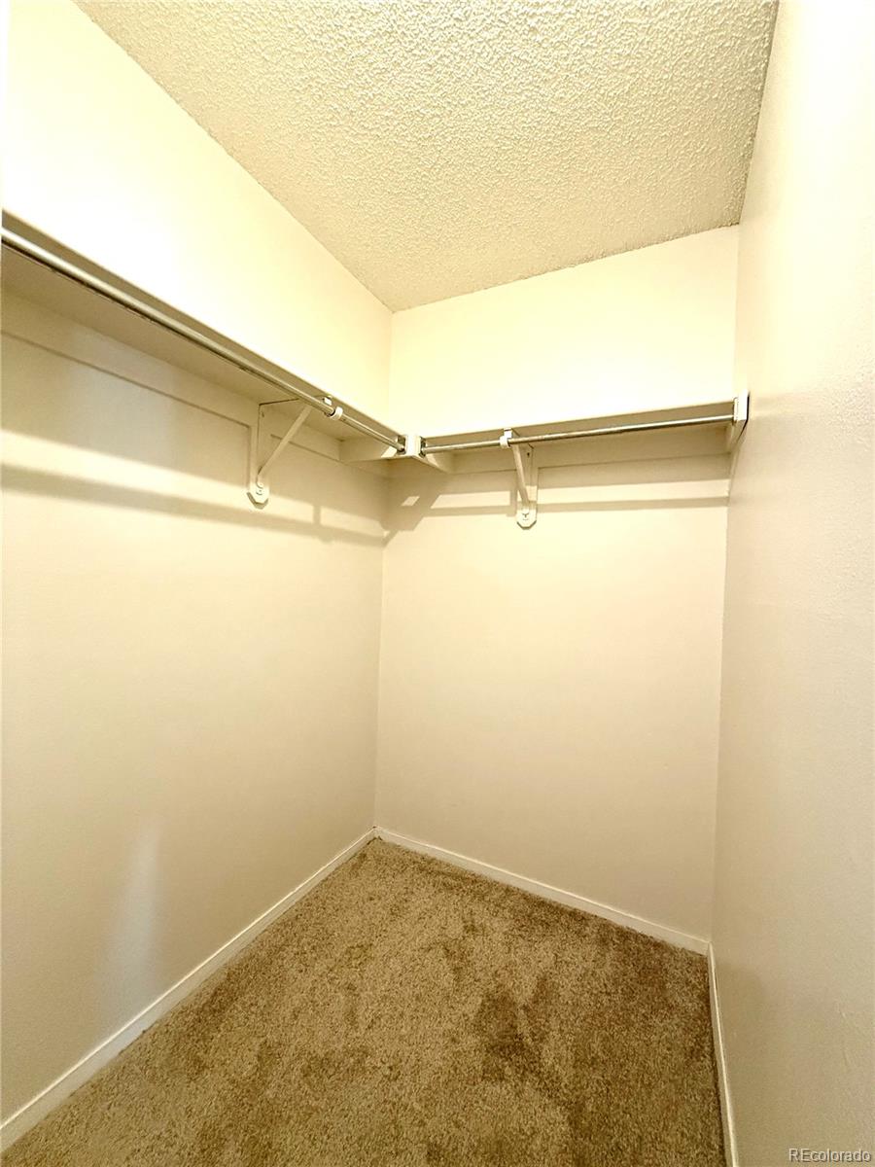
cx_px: 438
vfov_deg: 102.1
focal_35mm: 14
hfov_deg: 85.7
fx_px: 472
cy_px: 584
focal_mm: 2.22
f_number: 2.2
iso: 640
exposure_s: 1/60
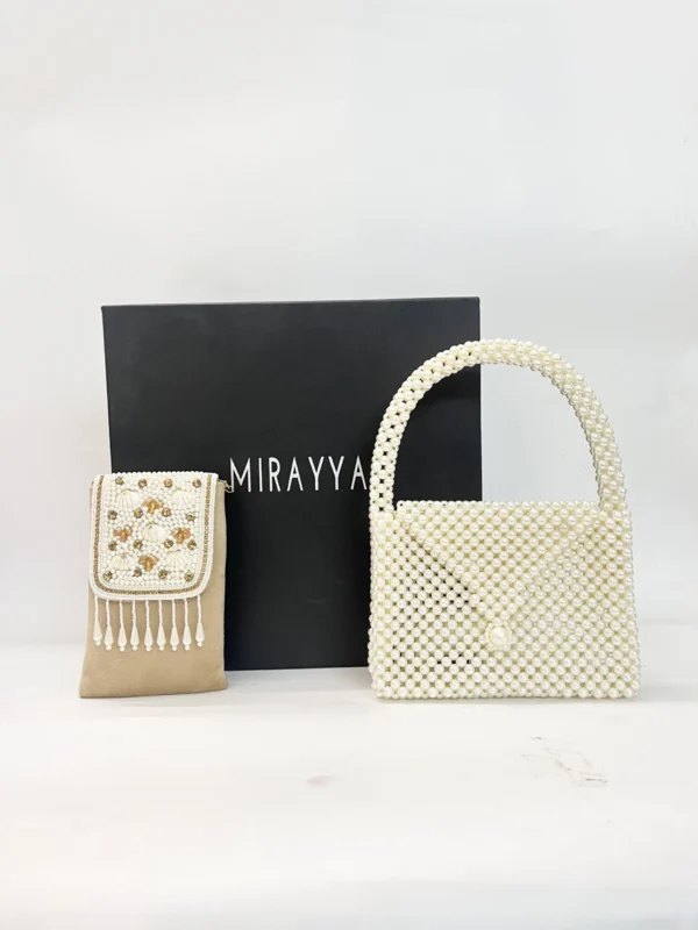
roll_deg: +1.9
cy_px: 465
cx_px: 349
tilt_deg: -2.3
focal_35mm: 26
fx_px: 699
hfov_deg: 53.1
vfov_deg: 67.3
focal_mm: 5.1
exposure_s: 1/50
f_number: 1.6
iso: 125
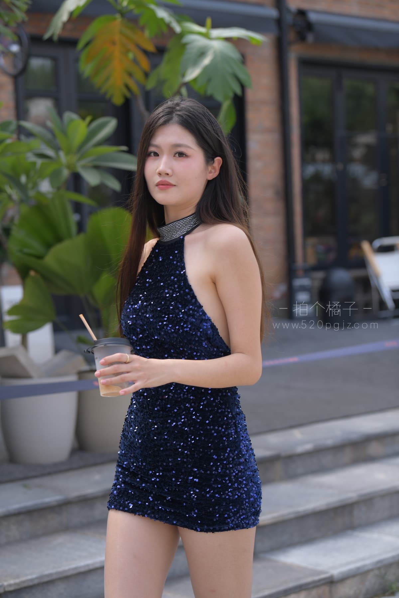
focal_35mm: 78
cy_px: 299
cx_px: 200
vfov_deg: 26.0
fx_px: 1297
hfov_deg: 17.5
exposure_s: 1/800
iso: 180
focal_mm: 78
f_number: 3.5
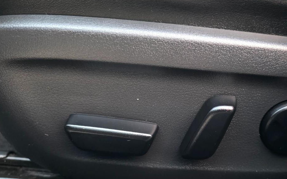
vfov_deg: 37.2
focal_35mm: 34
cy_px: 106
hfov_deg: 55.5
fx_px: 266
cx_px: 193
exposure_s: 1/33.3
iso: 1600
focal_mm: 6.25
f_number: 1.7
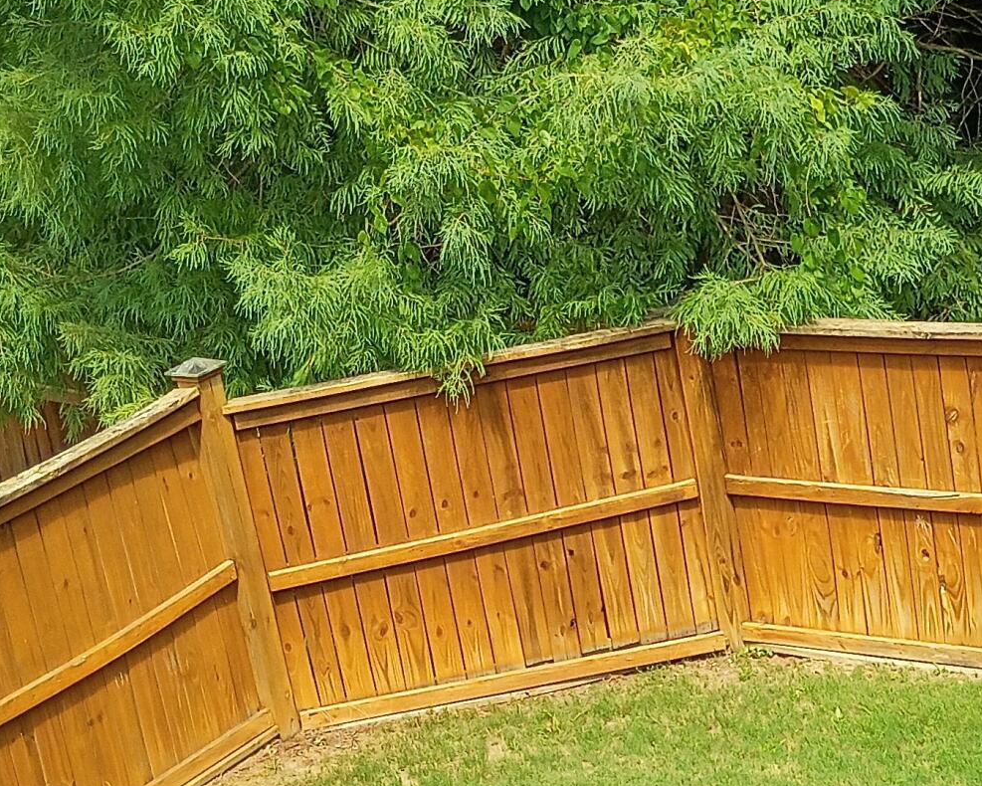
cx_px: 932
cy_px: 515
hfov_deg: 21.6
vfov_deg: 17.8
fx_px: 2500
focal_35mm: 86
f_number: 1.8
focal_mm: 4.27
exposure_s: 1/275
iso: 100
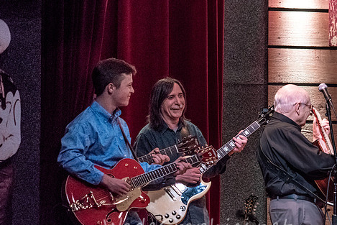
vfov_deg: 4.6
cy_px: 133
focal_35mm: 297
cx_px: 192
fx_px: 2781
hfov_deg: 6.9
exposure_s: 1/100
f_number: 8
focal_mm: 240
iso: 6400
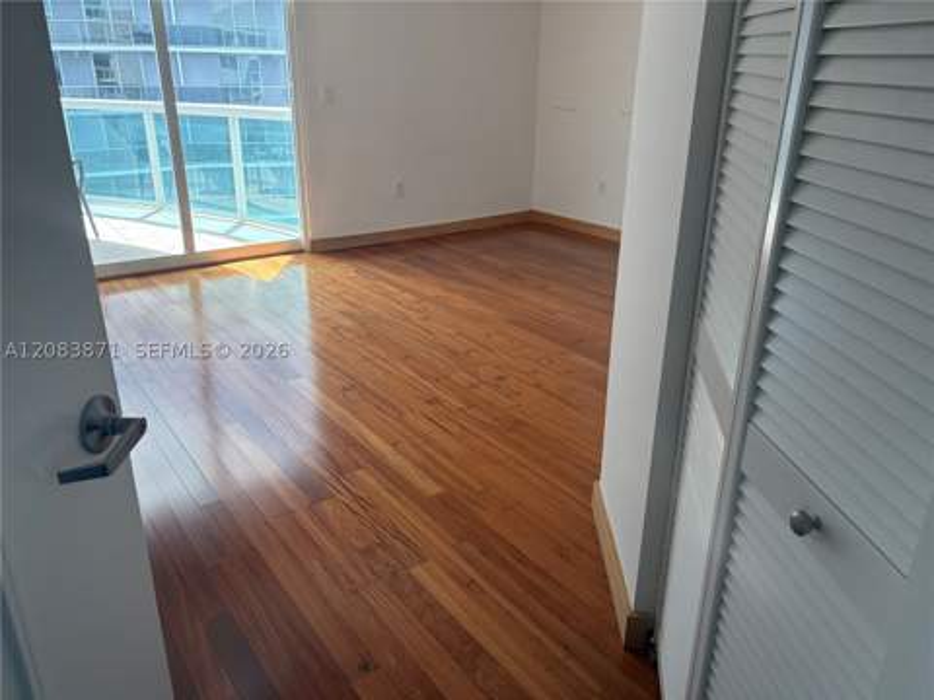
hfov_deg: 67.3
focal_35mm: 26
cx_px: 467
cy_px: 350
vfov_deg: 53.1
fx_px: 702
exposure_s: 1/224
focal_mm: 5.96
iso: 125
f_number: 1.6
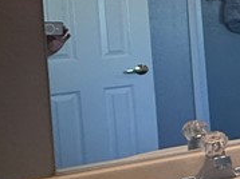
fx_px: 554
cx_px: 660
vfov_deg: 18.2
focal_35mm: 80
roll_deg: +2.3
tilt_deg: -0.6
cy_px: 23
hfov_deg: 12.8
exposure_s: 1/72
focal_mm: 2.22
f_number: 2.2
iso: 320
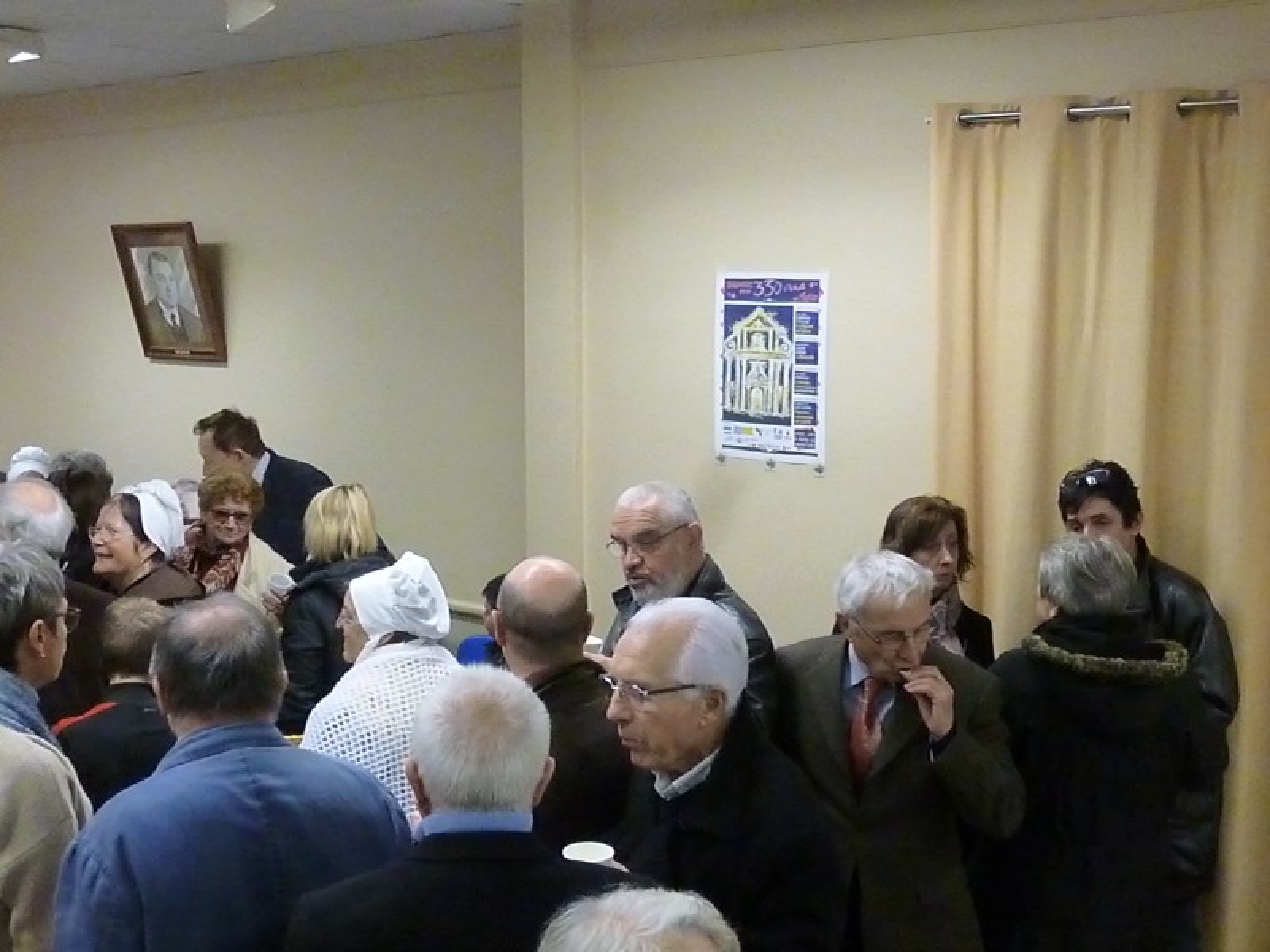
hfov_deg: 42.1
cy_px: 476
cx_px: 635
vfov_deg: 32.2
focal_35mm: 45
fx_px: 1651
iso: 2500
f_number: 3.9
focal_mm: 8
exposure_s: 1/80
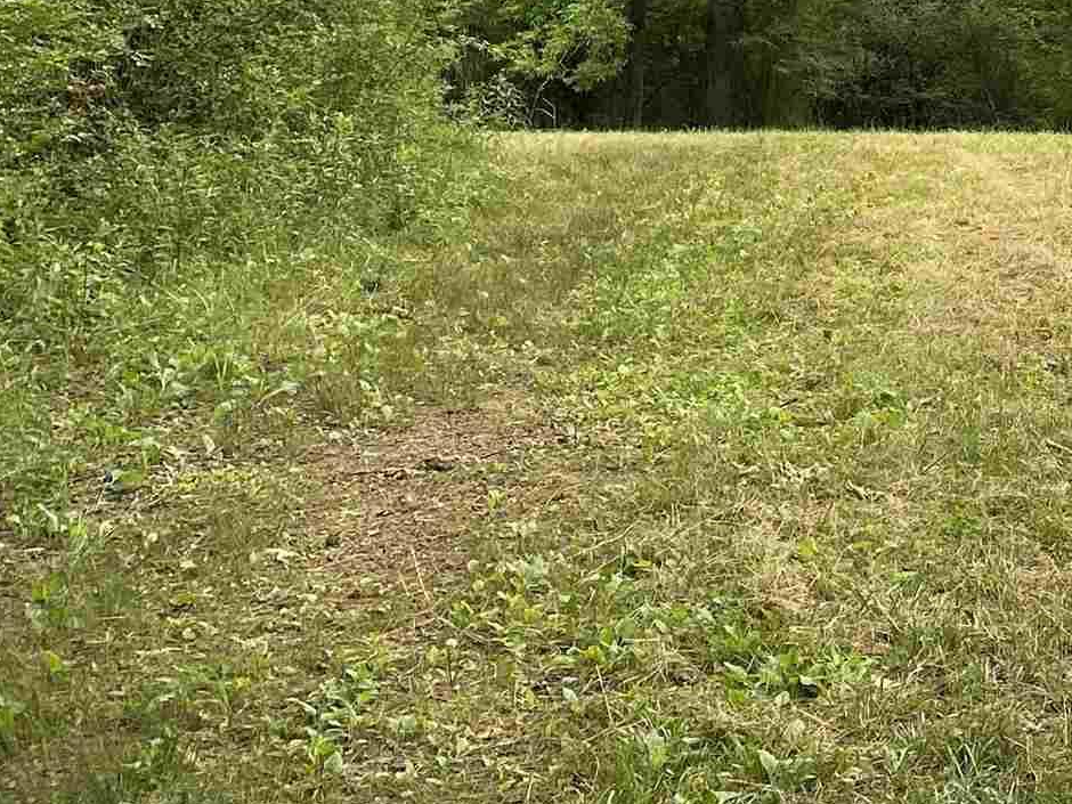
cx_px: 1254
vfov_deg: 16.7
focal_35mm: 85
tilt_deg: +0.5
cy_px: -139
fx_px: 2632
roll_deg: +0.5
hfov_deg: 21.5
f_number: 1.8
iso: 32
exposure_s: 1/693
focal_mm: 4.25
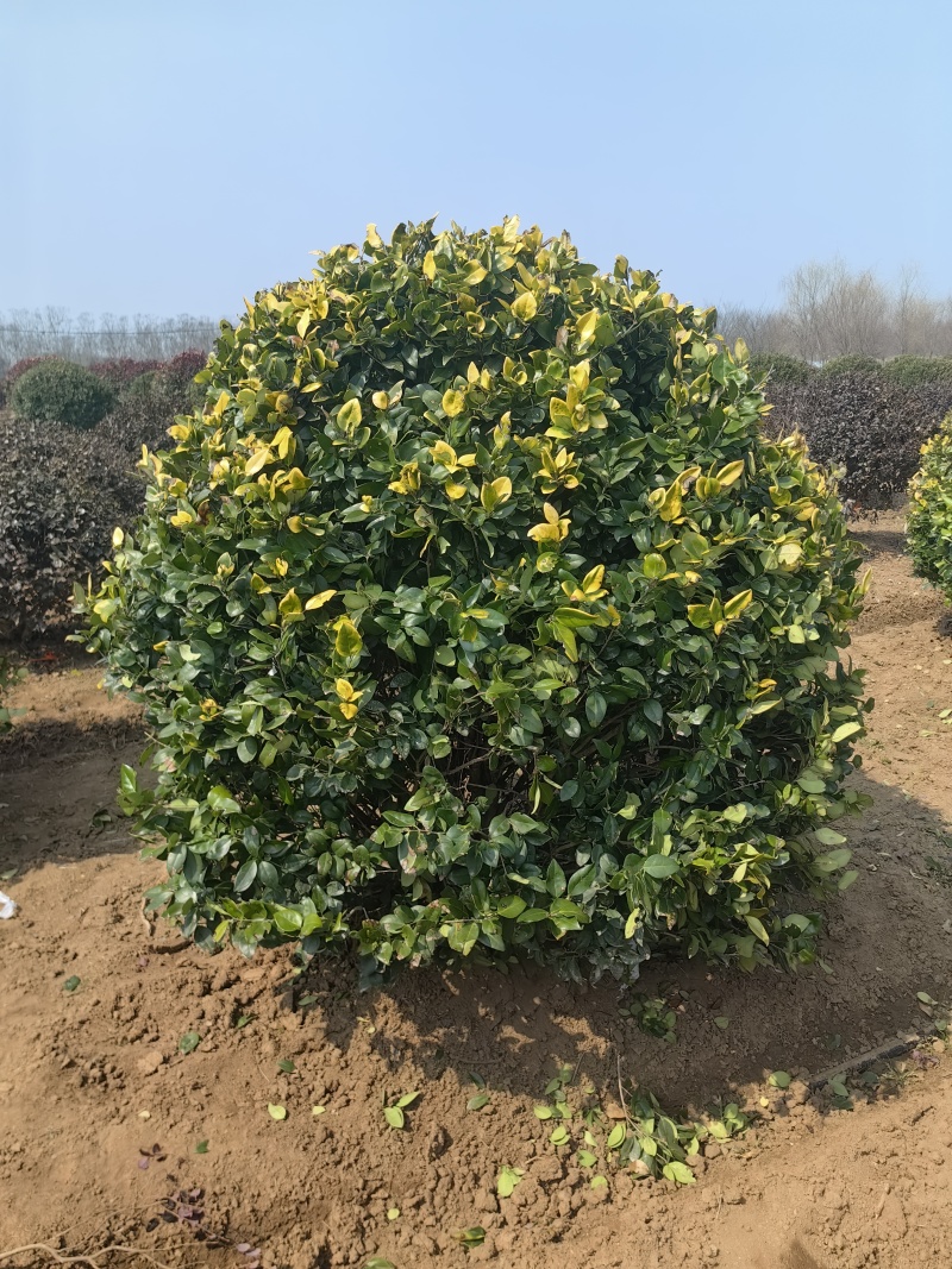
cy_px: 634
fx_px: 990
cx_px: 476
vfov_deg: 65.3
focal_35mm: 27
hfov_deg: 51.3
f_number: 2
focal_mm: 5.75
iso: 50
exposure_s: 1/2283
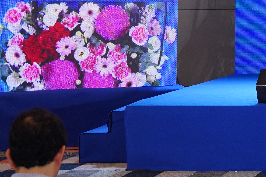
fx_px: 1152
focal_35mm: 156
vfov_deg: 8.6
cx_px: 511
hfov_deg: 11.9
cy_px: -88
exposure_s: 1/125
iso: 640
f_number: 4
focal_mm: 38
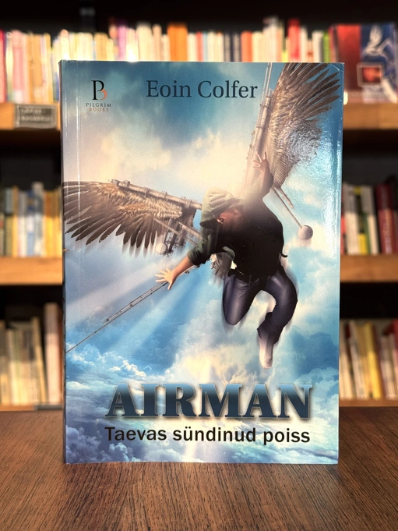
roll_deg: -0.4
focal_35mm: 48
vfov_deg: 39.7
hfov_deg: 30.3
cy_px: 266
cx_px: 199
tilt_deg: -4.1
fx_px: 736
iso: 100
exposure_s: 1/121
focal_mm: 6.76
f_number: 1.78
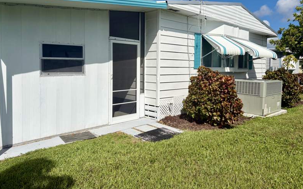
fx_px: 231
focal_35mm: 28
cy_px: 76
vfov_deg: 44.3
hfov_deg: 66.5
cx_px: 150
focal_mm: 5.96
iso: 50
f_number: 1.6
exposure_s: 1/10101
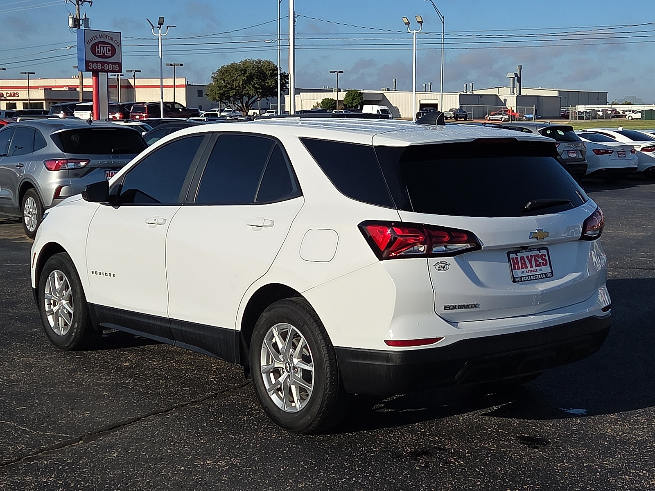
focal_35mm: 58
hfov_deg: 33.2
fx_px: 1097
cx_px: 328
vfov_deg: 25.2
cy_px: 246
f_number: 1.8
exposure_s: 1/10000
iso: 77
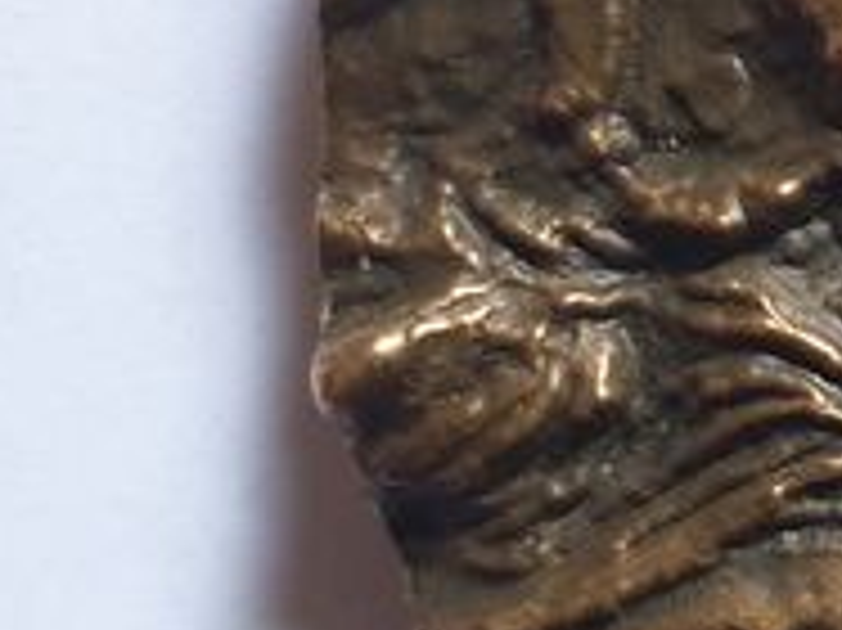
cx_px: 1616
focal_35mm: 139
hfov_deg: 12.7
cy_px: 194
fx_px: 3379
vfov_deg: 10.6
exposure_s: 1/27
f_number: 2.4
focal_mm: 4.3
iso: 250
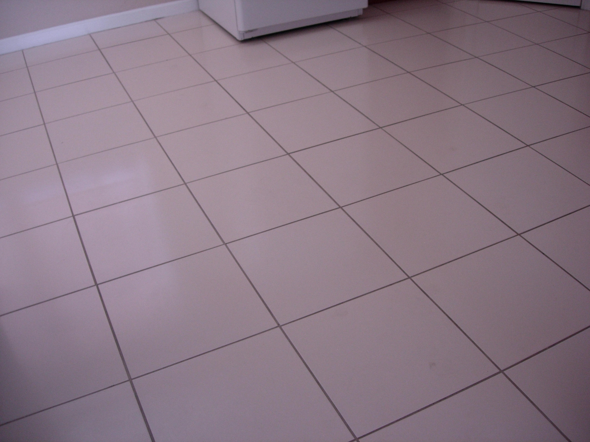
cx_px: 295
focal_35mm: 38
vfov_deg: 37.7
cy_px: 221
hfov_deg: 49.0
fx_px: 648
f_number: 2.8
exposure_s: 1/32
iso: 122
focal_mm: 7.8
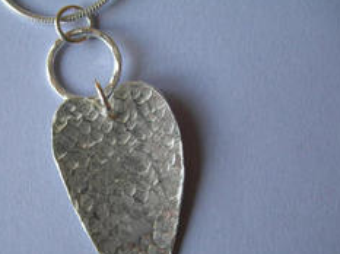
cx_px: 107
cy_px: 170
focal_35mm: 56
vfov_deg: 25.9
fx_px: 549
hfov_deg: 34.0
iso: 50
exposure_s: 1/51
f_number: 2.8
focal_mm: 7.8
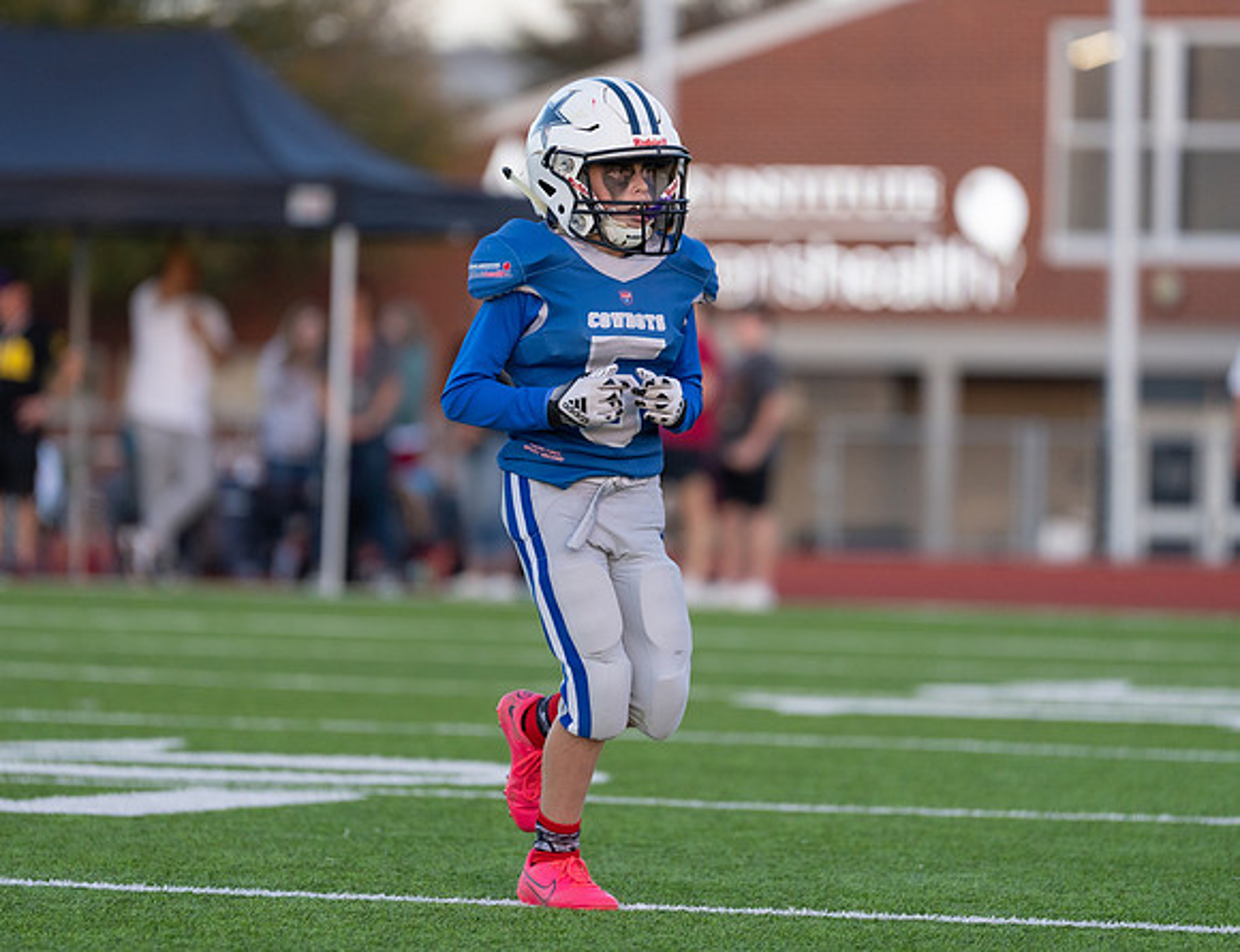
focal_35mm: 267
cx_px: 578
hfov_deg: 7.4
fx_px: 9648
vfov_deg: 5.6
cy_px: 423
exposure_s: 1/1250
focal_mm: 200
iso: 800
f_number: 2.8
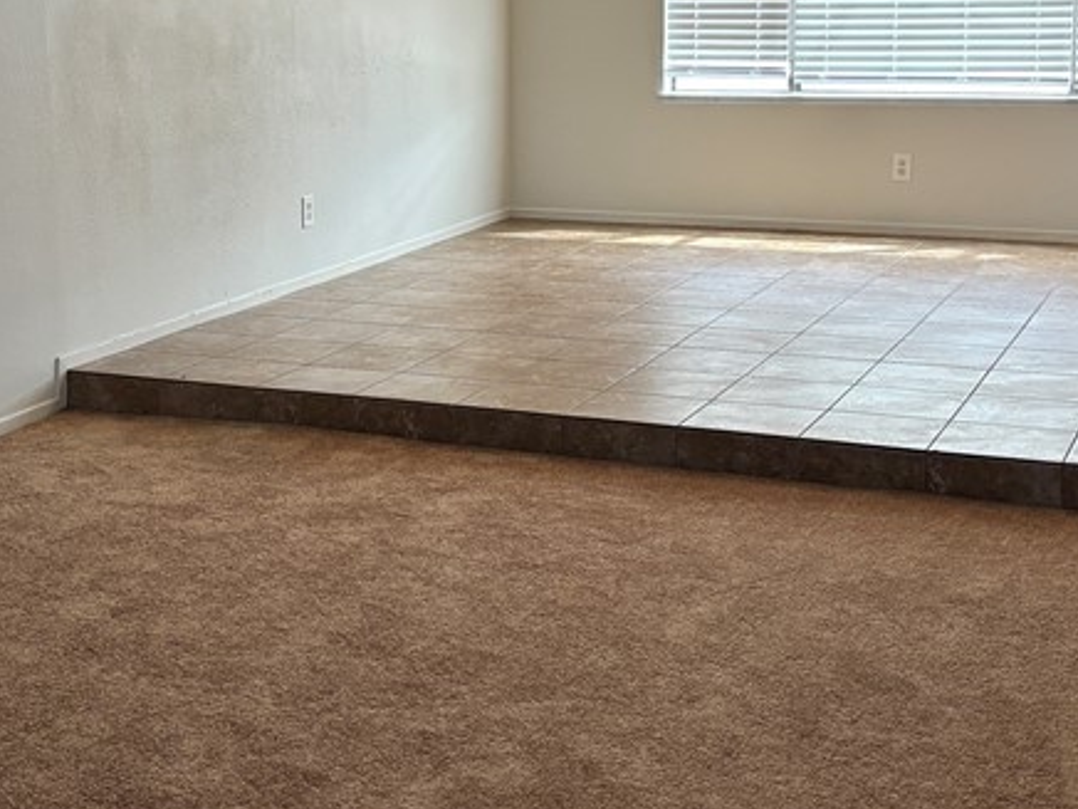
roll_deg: +0.6
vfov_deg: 23.9
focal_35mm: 61
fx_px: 1900
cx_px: 470
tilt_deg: -8.5
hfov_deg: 31.6
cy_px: 252
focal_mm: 5.96
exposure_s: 1/120
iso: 125
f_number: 1.6
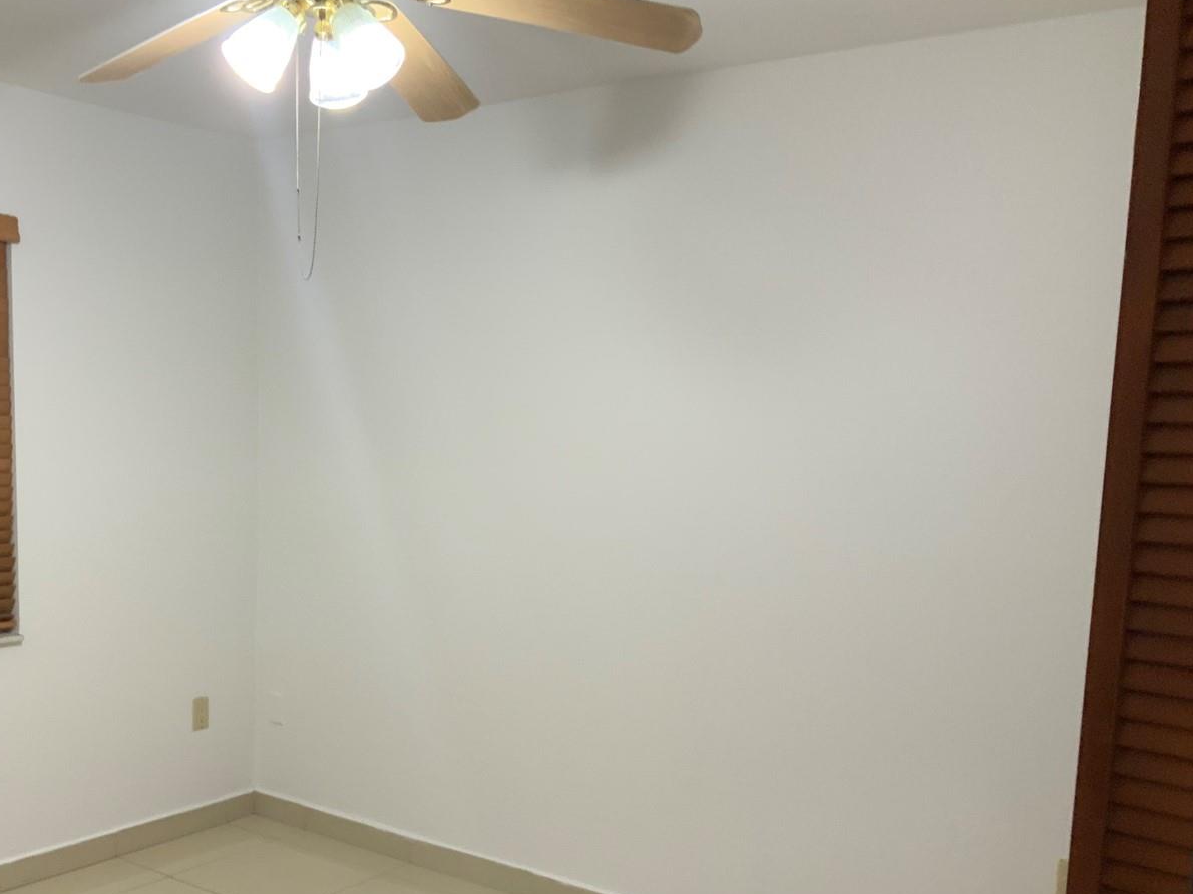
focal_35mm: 39
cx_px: 393
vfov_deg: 36.5
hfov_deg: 47.1
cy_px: 578
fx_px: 1344
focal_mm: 3
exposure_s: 1/60
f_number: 1.8
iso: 125
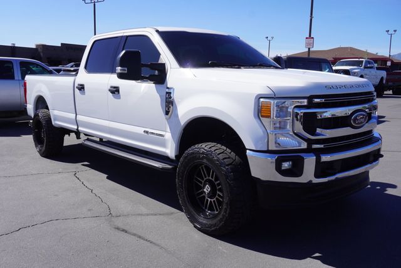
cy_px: 134
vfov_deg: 38.4
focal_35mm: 34
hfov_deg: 55.1
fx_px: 385
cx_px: 200
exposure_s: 1/250
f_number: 8
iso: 100
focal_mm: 23
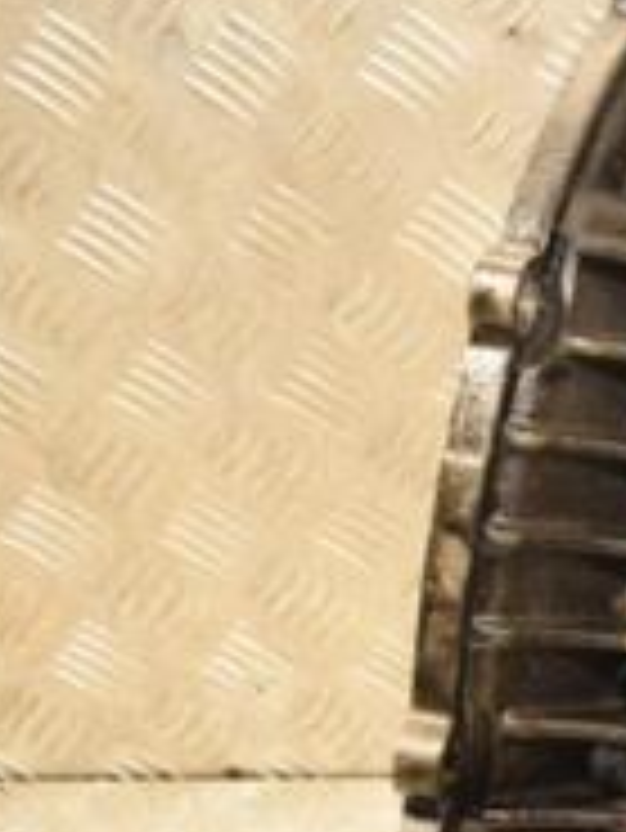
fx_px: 2697
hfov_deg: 11.6
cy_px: 580
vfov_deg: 17.5
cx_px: 1320
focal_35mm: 112
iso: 800
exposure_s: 1/160
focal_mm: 24
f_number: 5
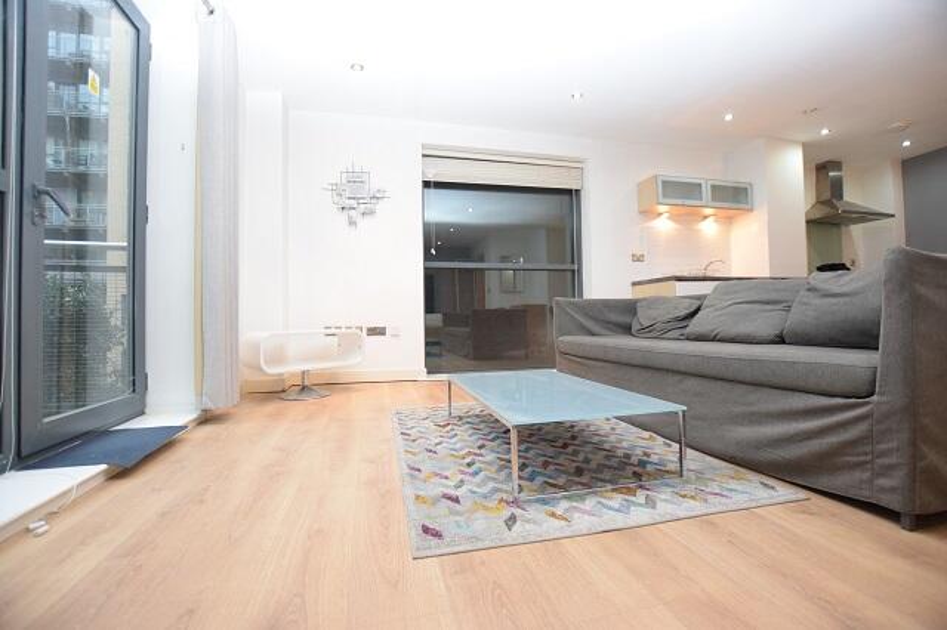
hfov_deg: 100.4
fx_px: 394
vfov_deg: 77.3
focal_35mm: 15
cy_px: 315
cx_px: 474
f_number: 3.5
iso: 1000
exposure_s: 1/60
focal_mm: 10
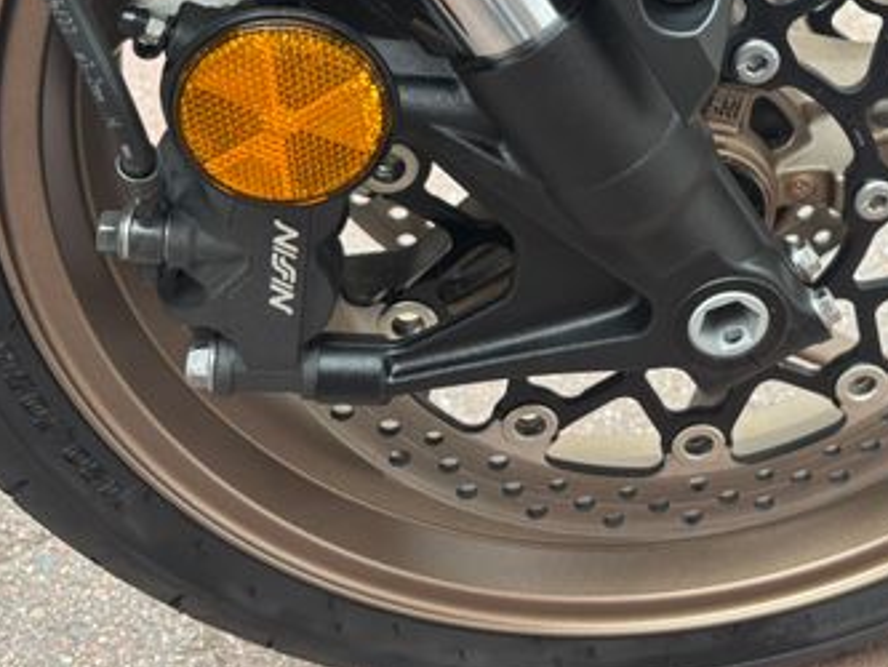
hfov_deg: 37.5
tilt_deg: -40.6
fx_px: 1283
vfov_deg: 27.8
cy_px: 43
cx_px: 627
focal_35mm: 50
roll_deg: +2.3
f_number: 1.6
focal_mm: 5.96
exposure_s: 1/145
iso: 50
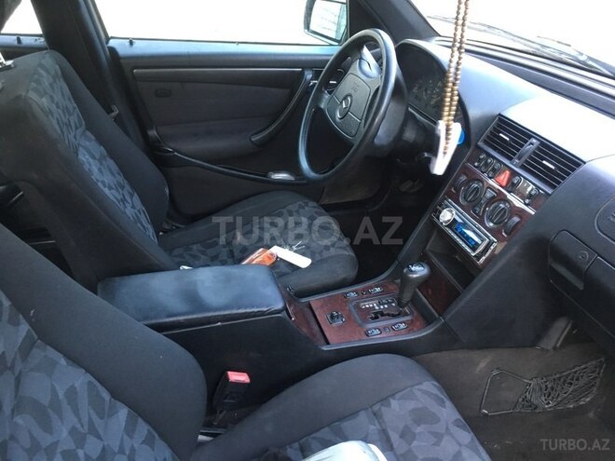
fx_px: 515
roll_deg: -2.0
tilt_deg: -27.0
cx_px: 308
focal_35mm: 29
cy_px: 230
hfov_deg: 61.7
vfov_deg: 48.2
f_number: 2.2
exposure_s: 1/33
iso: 160
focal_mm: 4.15
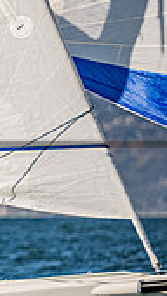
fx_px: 7606
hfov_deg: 1.3
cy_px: 185
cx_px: -329
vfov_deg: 2.2
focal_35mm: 969
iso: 320
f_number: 5.6
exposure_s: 1/3200
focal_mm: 250
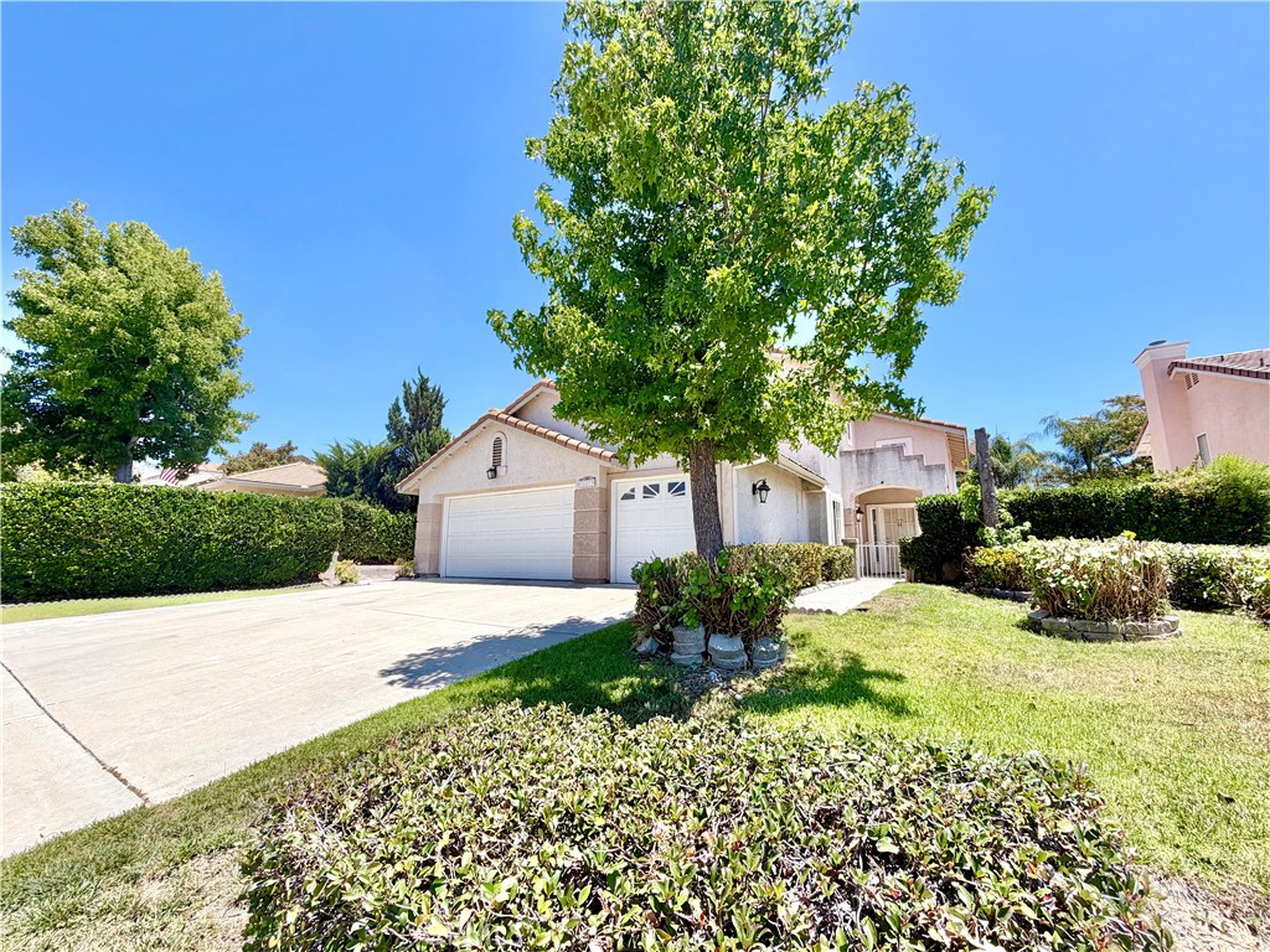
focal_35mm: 14
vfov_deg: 85.7
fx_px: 514
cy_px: 476
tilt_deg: +8.8
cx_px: 635
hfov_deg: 102.1
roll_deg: -0.4
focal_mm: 2.22
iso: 32
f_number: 2.2
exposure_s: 1/770
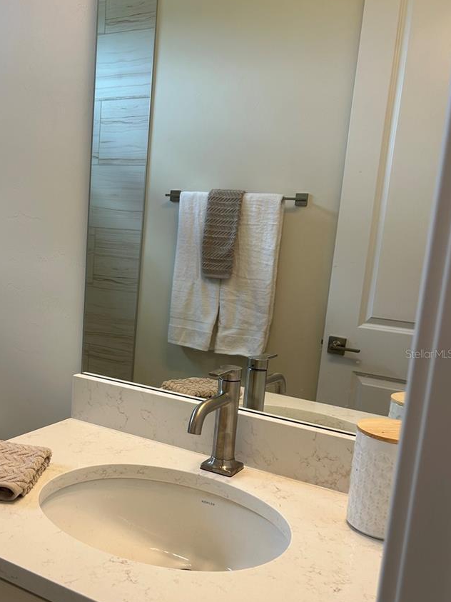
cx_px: 135
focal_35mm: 37
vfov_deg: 49.9
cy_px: 353
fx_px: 643
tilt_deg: -11.8
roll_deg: -3.5
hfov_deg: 38.0
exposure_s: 1/120
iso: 64
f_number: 1.5
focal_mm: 5.7
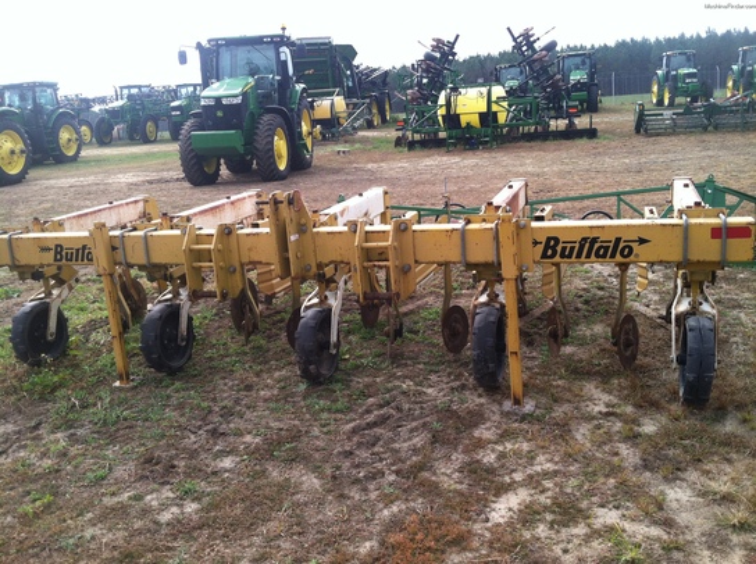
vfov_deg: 40.6
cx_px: 378
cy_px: 282
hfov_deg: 52.7
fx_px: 763
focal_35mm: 35
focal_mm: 3.85
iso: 80
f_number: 2.8
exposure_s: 1/395
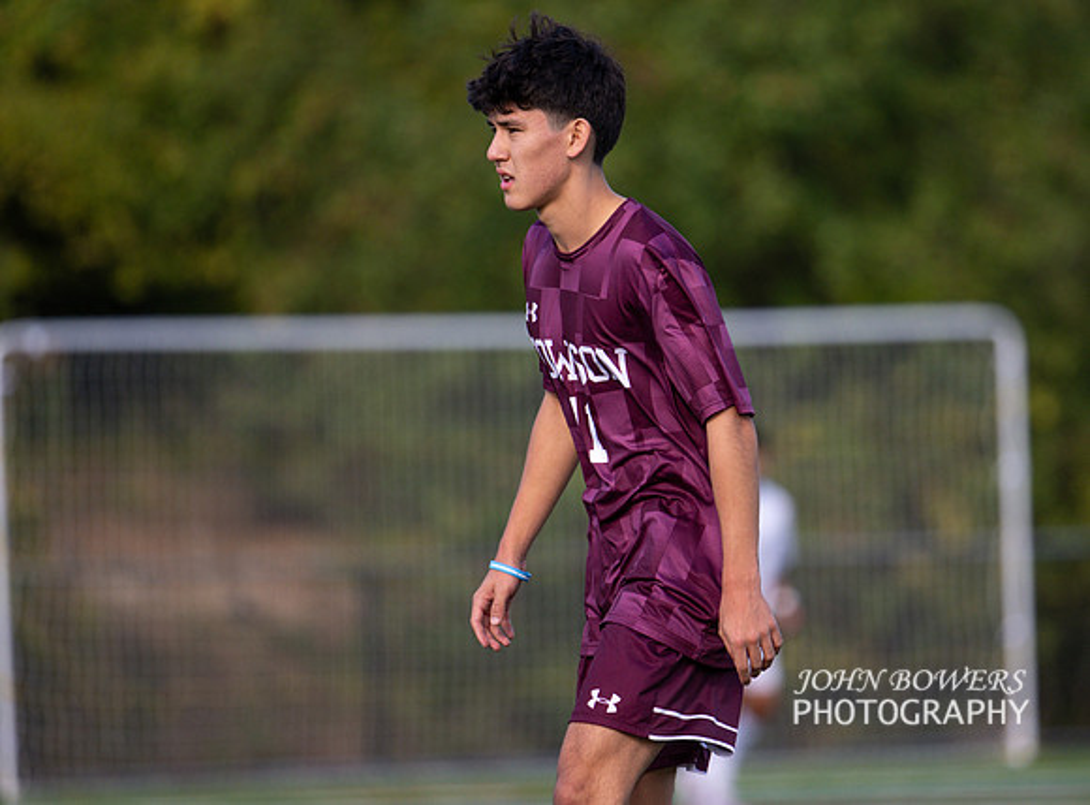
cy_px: 370
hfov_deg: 4.0
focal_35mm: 499
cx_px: 666
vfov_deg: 3.0
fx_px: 15608
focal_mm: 400
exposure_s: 1/1600
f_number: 4.5
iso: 720
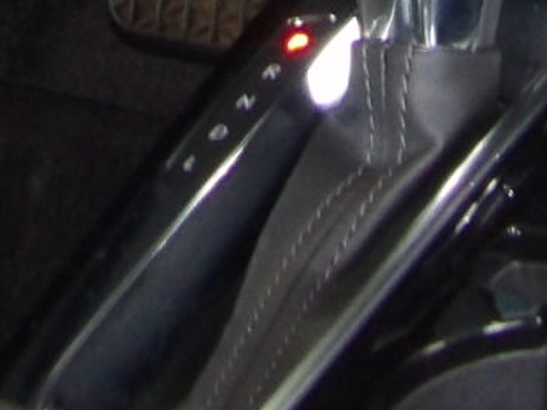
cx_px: 224
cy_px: -724
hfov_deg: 5.9
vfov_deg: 4.3
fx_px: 5280
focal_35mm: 334
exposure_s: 1/30
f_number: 3.8
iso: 250
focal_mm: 8.2
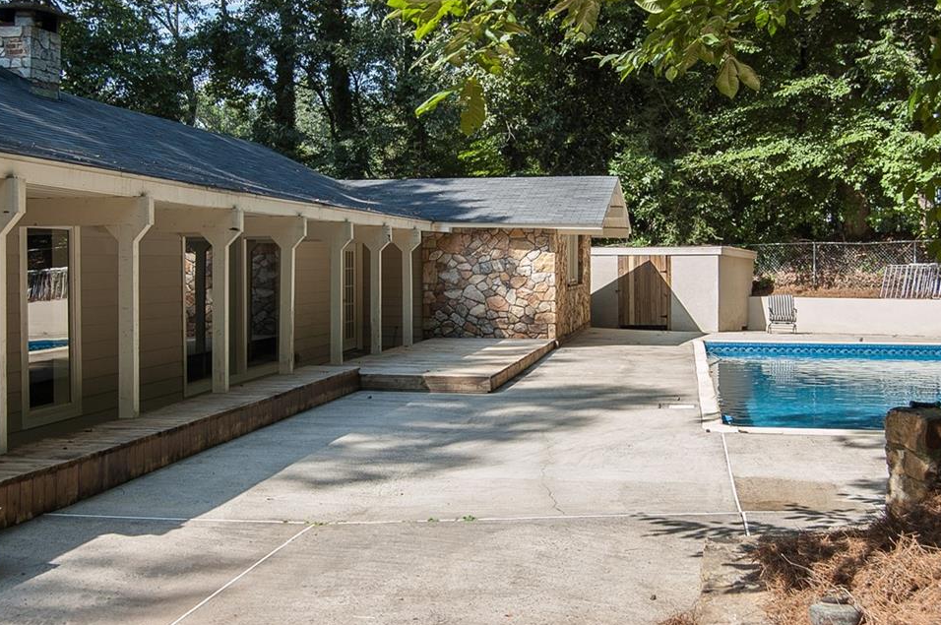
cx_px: 445
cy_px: 294
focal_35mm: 45
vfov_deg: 29.8
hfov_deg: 43.6
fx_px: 1175
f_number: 8
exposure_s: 1/180
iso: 200
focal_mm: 28
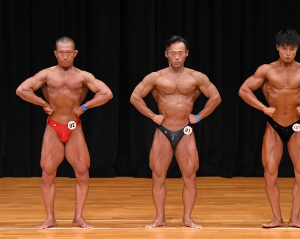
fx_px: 2716
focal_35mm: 306
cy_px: 119
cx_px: 157
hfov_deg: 6.3
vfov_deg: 5.1
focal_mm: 180
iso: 3200
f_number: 5.6
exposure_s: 1/400
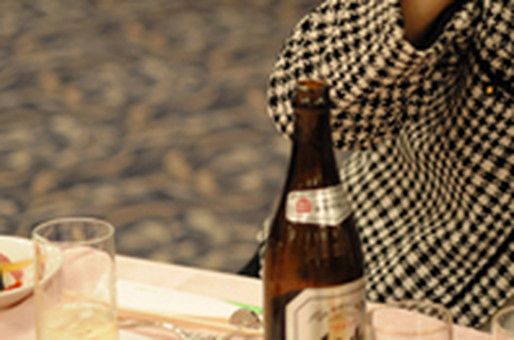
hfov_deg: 12.3
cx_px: 701
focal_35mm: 162
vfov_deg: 8.4
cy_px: -26
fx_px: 2307
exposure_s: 1/100
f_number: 2.8
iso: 1400
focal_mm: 50
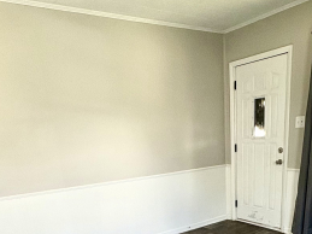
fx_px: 324
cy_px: 245
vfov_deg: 35.1
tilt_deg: -20.7
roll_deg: +4.0
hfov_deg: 51.1
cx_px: 186
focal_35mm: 36
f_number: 2.2
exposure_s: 1/99
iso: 200
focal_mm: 2.22
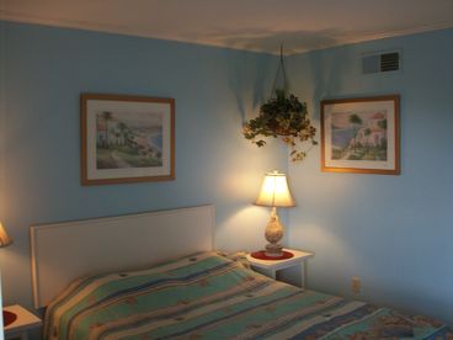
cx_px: 226
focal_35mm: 37
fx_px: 484
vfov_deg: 38.7
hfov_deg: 50.1
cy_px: 170
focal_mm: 6.2
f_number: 2.8
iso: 80
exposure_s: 1/21.7
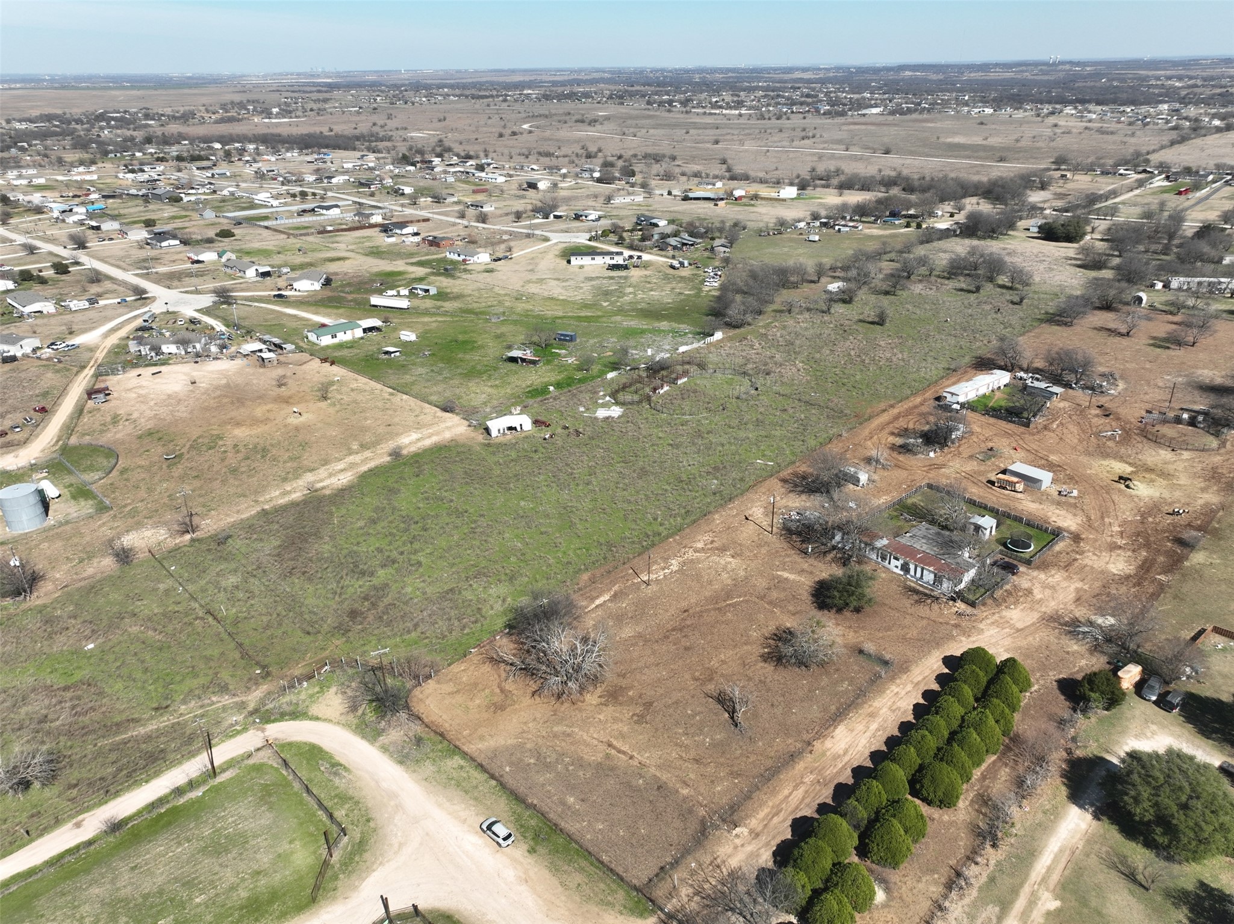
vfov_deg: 56.8
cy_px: 462
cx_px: 617
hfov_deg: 71.6
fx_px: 855
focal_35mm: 24
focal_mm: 12.29
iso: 100
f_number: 2.8
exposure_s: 1/1600
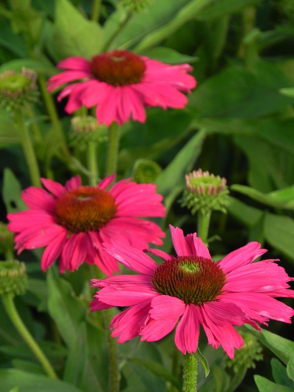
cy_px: 196
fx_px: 2797
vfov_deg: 8.0
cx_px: 147
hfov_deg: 6.0
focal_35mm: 247
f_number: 5
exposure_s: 1/320
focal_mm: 44
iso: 160
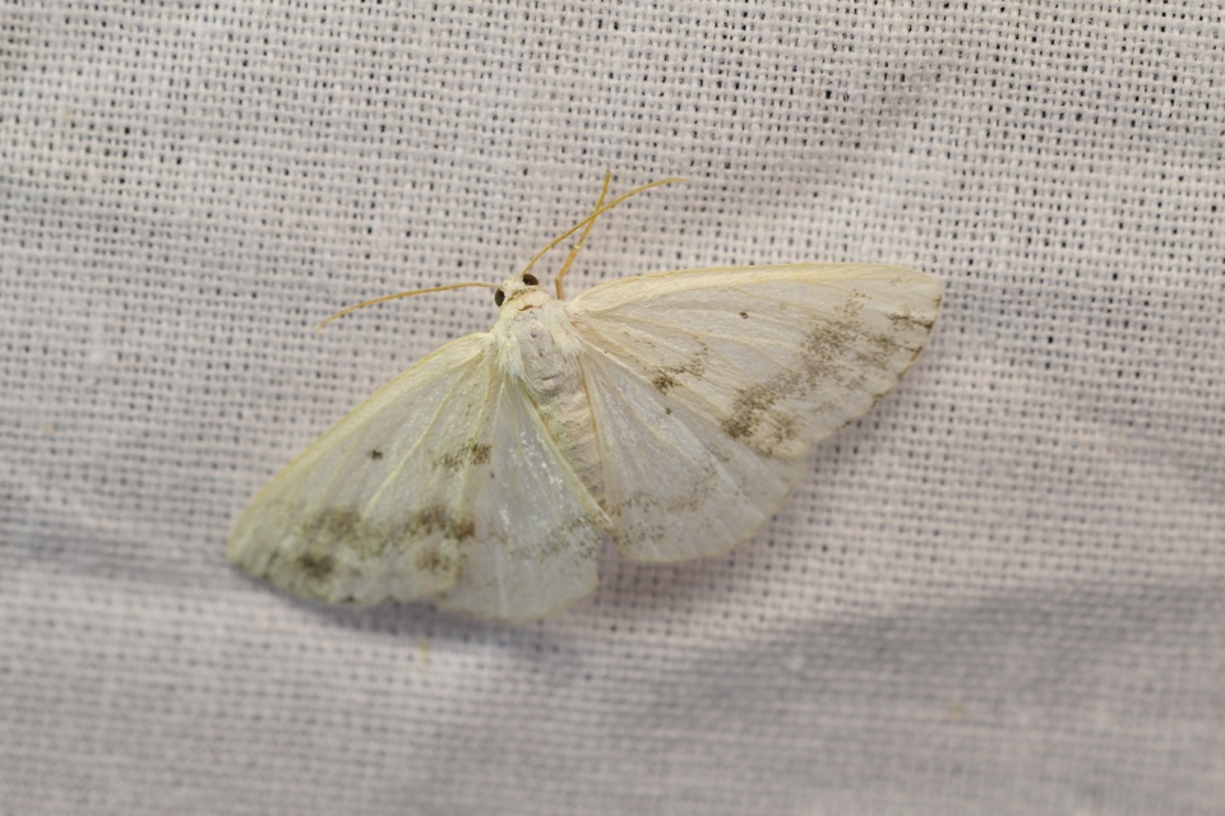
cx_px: 612
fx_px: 9442
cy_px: 408
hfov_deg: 7.4
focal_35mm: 278
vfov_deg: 5.0
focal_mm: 185
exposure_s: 1/125
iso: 400
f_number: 5.6
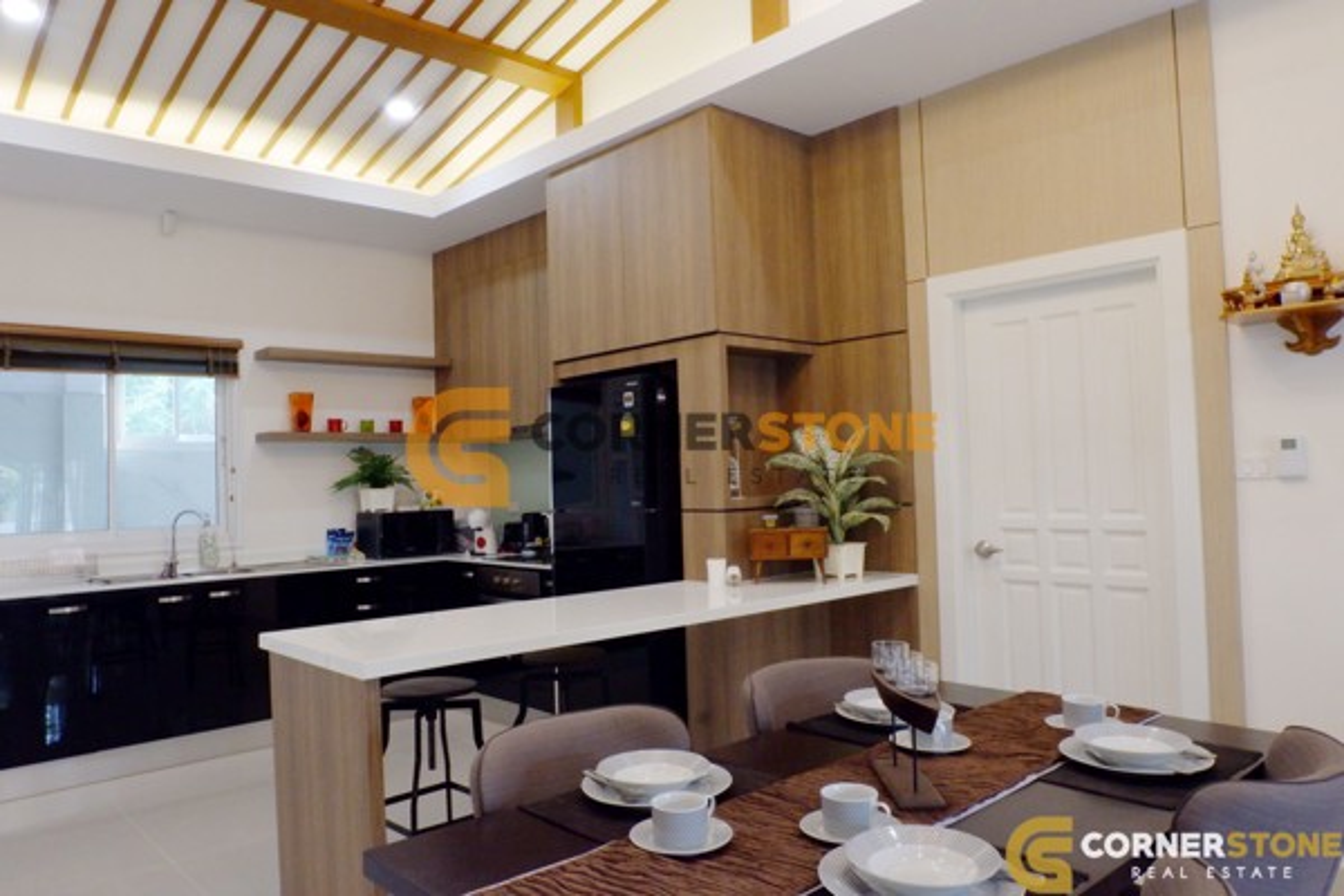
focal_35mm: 24
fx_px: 896
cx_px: 672
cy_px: 448
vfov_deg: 53.1
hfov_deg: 73.7
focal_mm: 16
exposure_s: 1/15
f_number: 18
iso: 2000
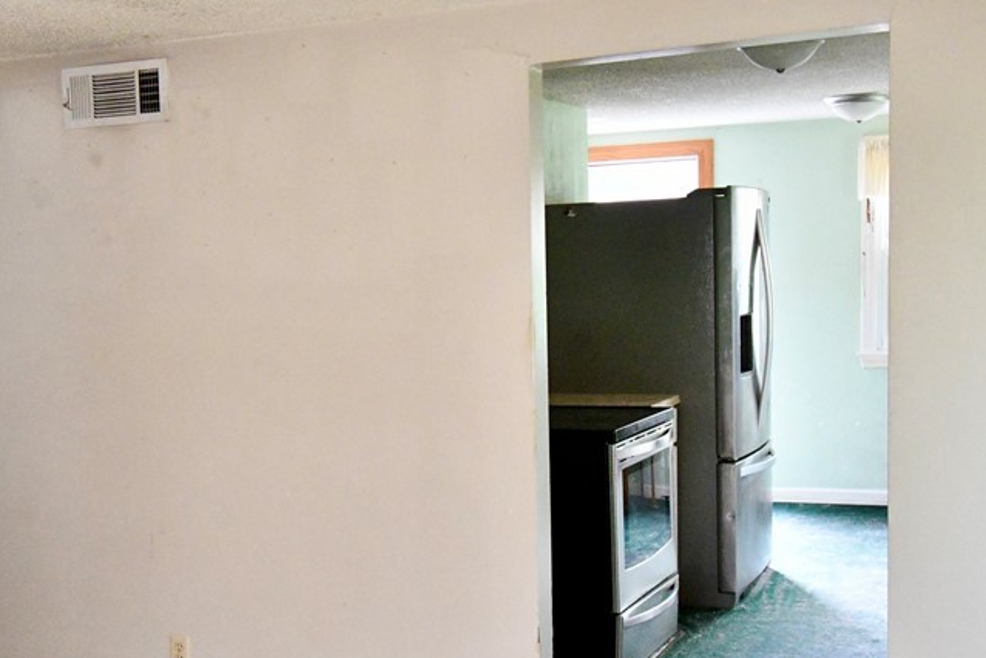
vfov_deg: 26.4
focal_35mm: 51
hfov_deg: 38.5
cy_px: 423
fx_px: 1397
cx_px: 332
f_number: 5.6
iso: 5600
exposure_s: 1/30
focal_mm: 20
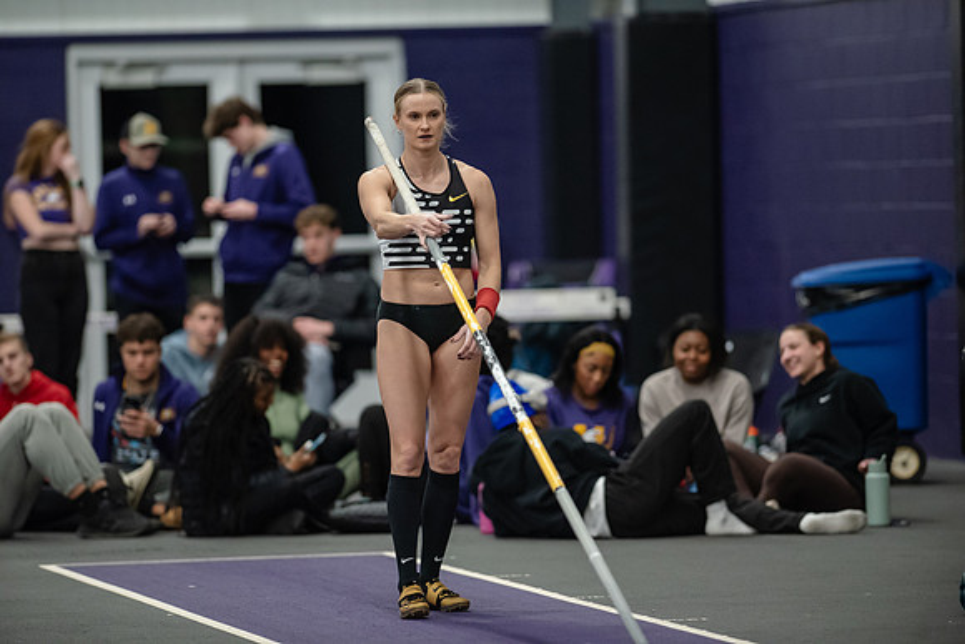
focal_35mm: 300
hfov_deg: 6.9
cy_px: 322
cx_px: 482
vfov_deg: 4.6
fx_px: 8043
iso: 5000
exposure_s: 1/400
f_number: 2.8
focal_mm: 300
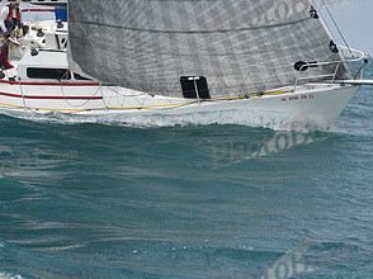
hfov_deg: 14.8
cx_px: 145
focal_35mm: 133
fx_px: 1432
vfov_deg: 11.1
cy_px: 88
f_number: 10
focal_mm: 70
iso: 250
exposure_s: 1/800
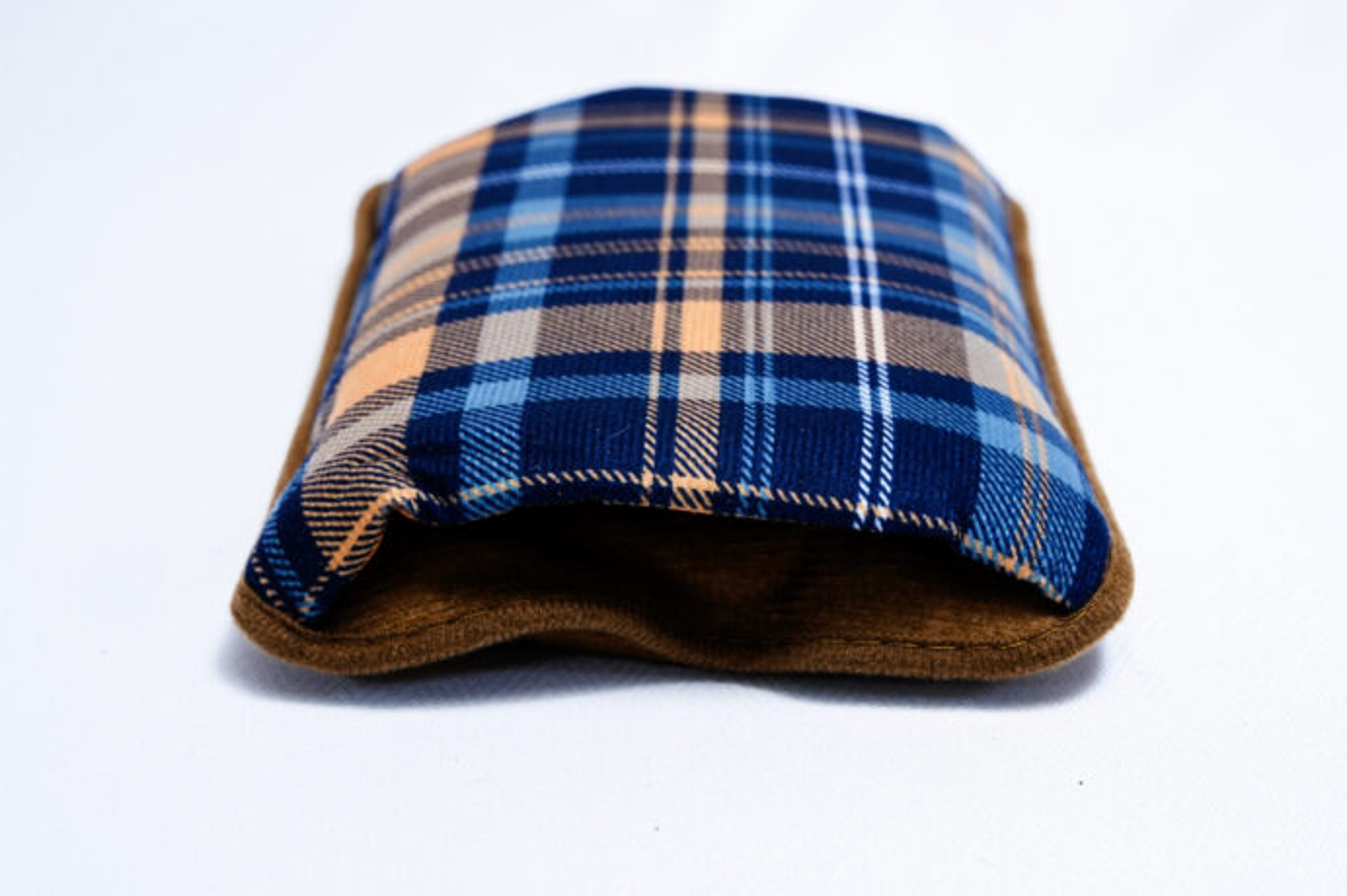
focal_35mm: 71
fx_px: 2655
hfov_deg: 28.5
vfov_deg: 19.2
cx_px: 671
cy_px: 448
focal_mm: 70
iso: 3200
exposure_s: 1/160
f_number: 8
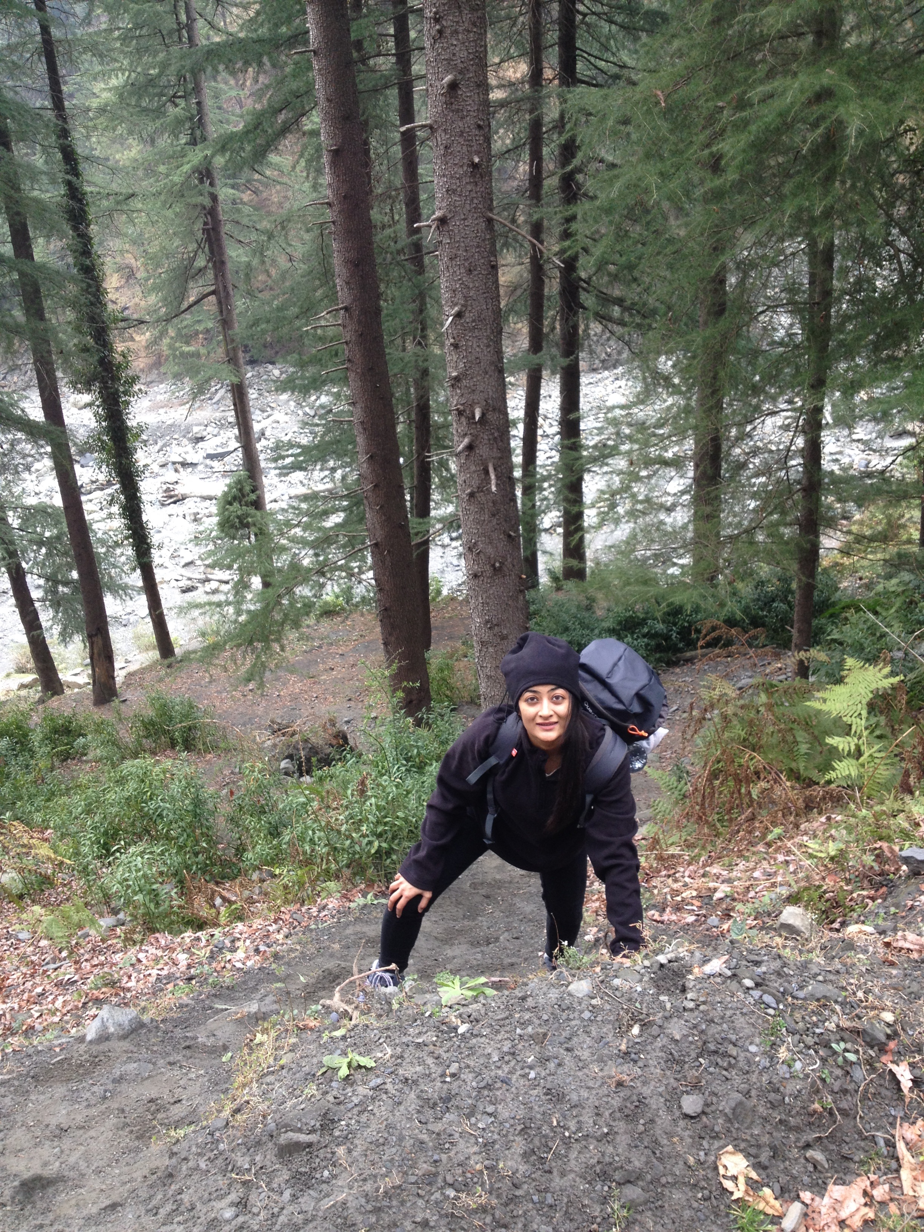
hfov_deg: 40.7
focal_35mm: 35
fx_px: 1246
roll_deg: +2.1
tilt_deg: -25.2
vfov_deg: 52.6
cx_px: 462
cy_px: 616
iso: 64
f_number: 2.4
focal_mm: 4.28
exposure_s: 1/60
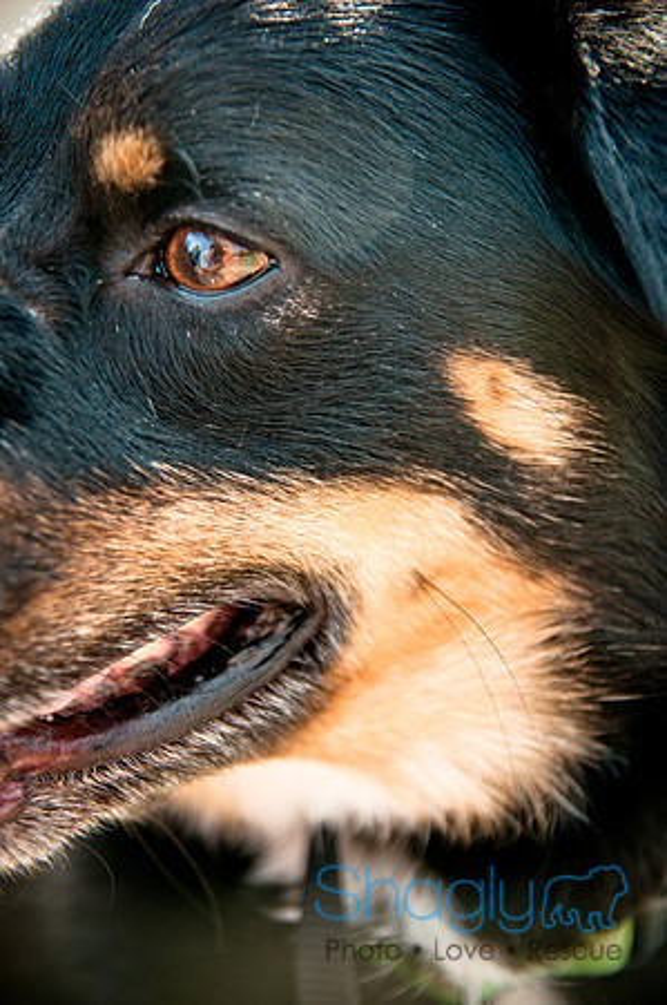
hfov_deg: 18.1
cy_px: 502
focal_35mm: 75
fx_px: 2089
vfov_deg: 27.0
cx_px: 334
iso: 400
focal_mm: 50
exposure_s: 1/800
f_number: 2.8
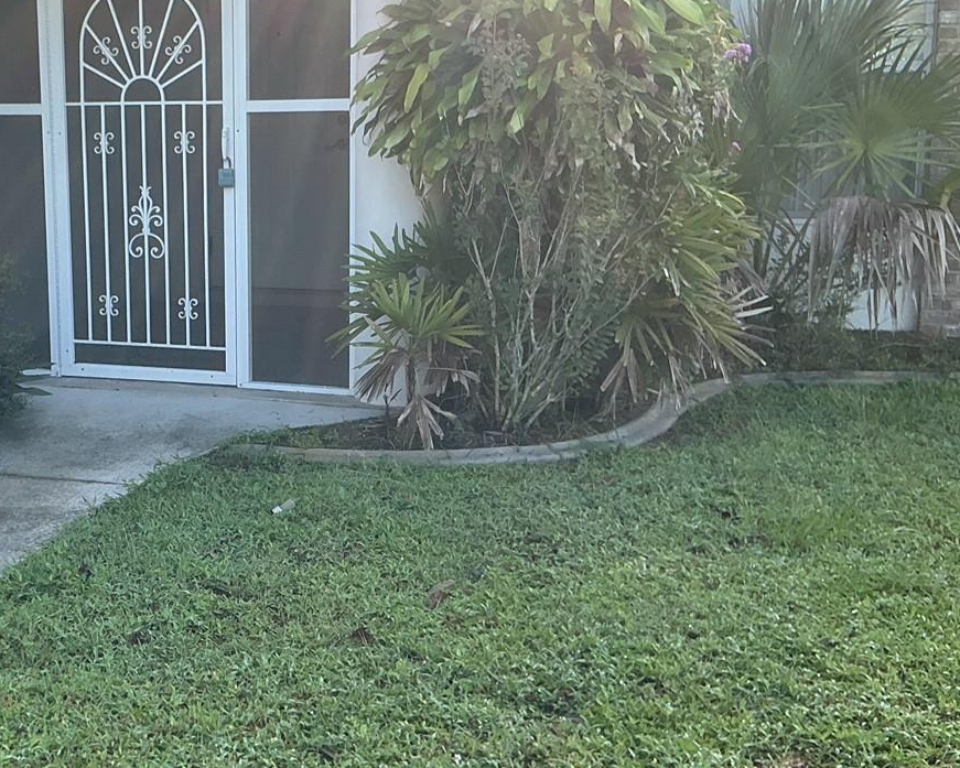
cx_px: 182
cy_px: 349
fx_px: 1478
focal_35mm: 52
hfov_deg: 34.8
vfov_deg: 29.1
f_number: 1.8
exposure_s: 1/302
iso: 25
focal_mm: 3
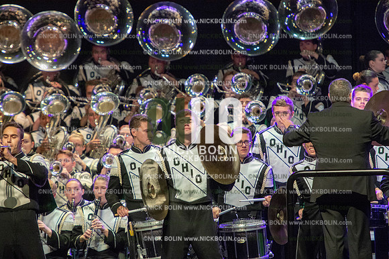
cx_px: 194
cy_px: 130
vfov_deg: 4.3
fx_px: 3456
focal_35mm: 320
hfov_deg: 6.4
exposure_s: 1/400
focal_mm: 320
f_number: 5.6
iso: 8000
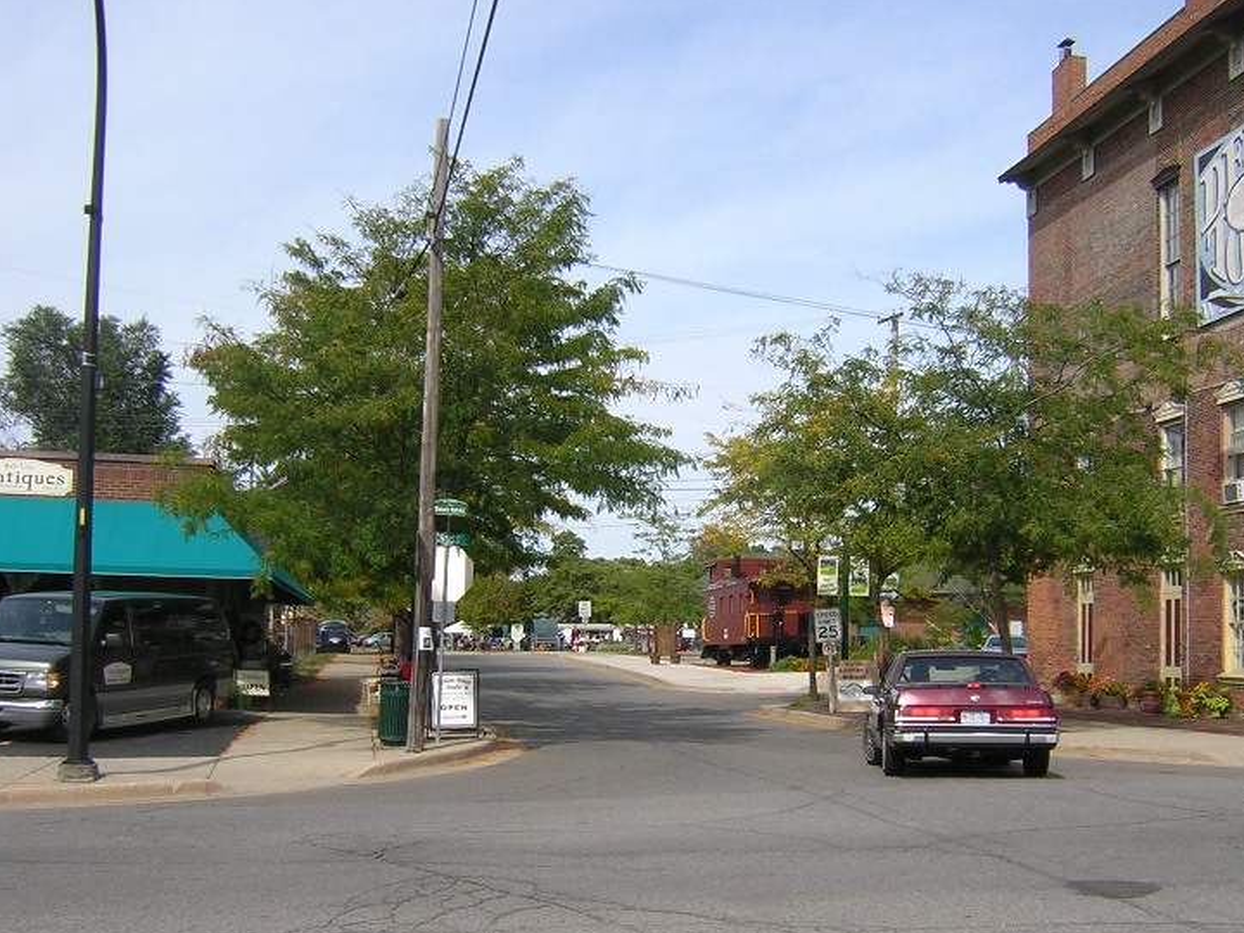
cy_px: 510
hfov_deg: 46.7
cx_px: 676
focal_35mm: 40
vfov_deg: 35.9
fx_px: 1437
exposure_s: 1/264
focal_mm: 4.7
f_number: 5.2
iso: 100
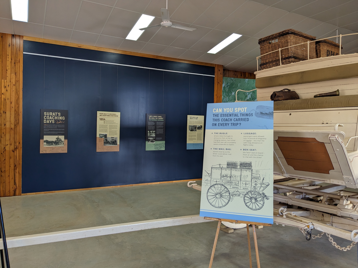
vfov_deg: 51.4
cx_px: 179
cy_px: 134
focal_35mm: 27
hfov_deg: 65.3
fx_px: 279
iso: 57
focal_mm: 4.38
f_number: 1.73
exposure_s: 1/50
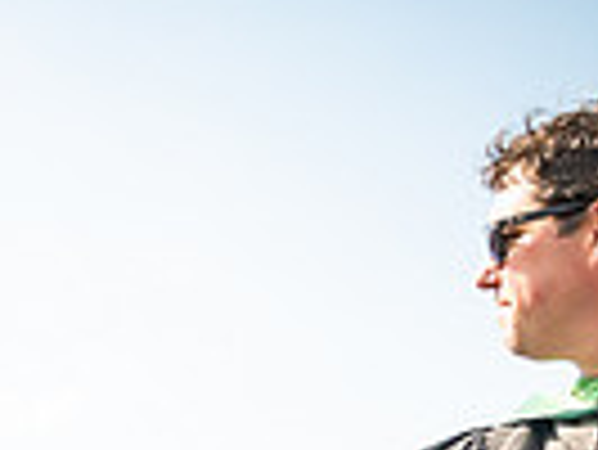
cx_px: -299
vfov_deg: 10.8
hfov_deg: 14.7
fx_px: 2161
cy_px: 909
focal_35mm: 125
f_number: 7.1
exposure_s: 1/500
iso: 200
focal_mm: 17
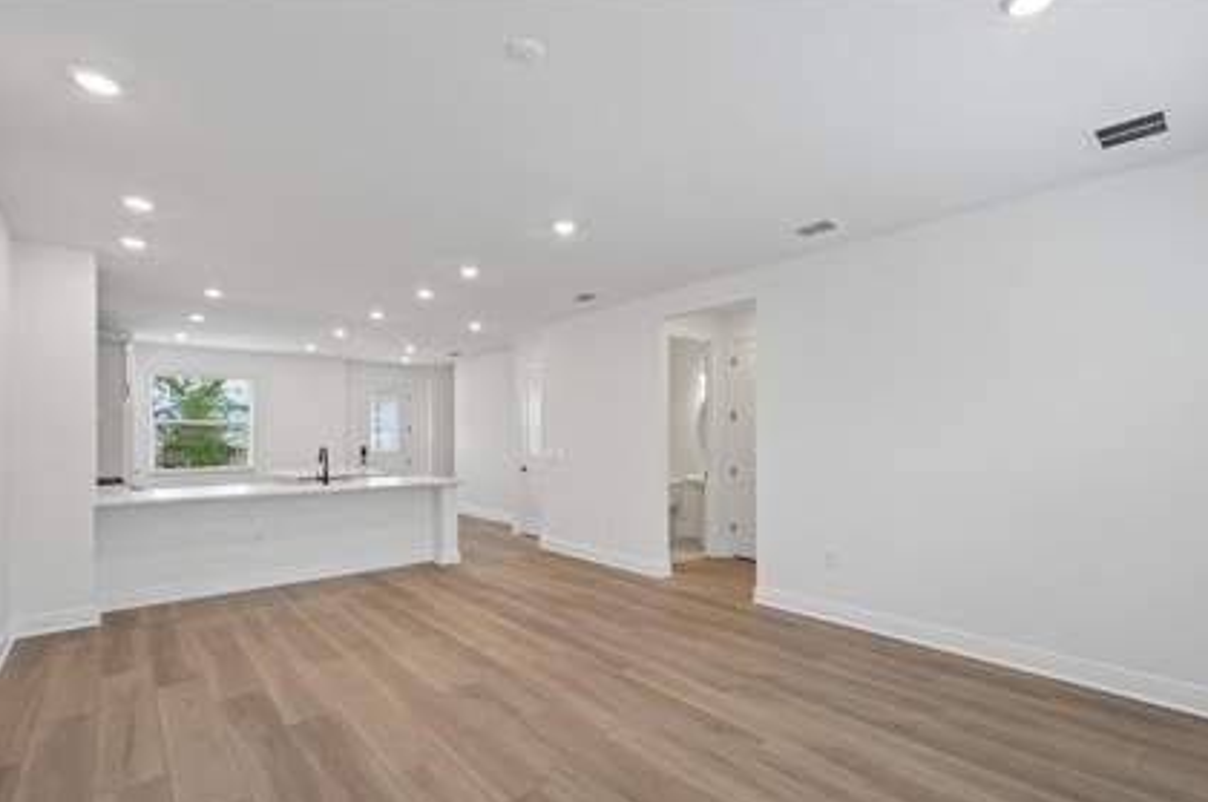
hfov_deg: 96.7
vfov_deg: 73.3
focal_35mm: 16
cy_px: 447
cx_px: 641
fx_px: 536
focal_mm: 14
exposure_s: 1/50
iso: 400
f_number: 8
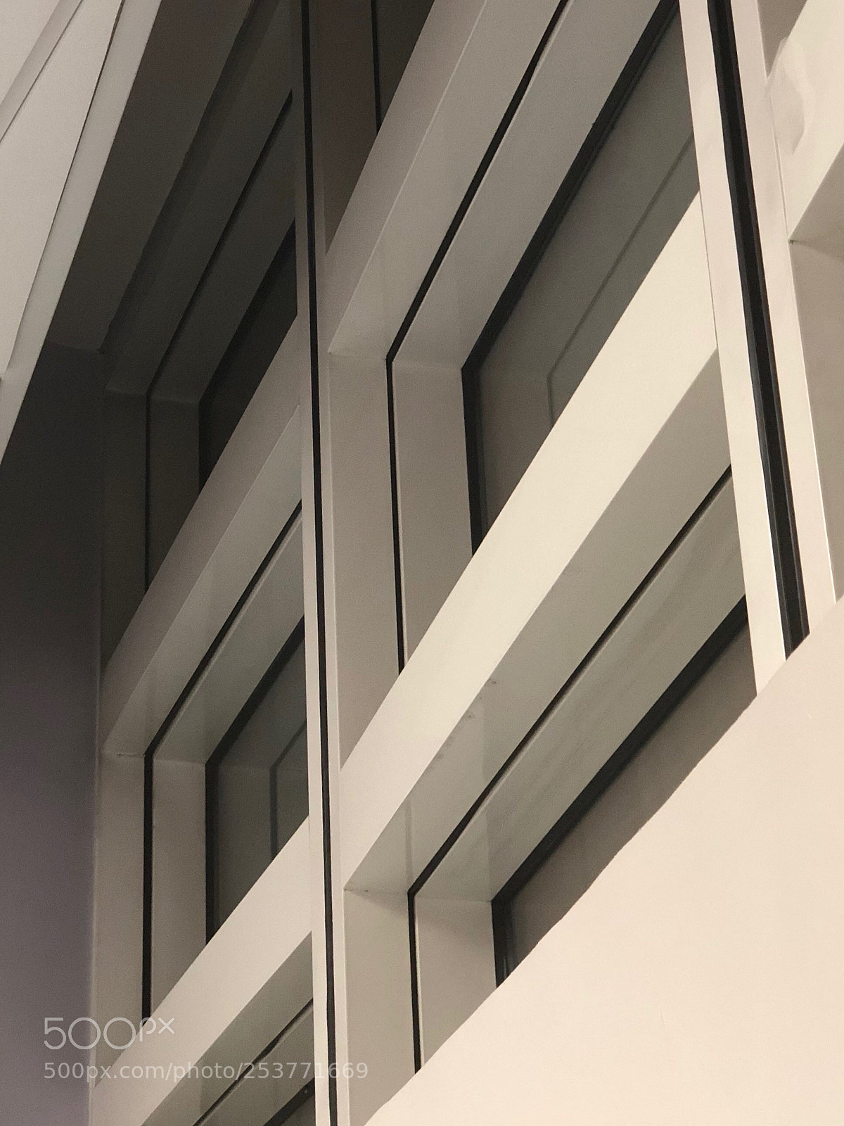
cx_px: 422
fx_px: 1690
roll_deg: +3.2
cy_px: 563
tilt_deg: +30.3
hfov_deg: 28.0
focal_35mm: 52
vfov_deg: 36.8
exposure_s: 1/33
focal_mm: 6
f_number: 2.4
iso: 125
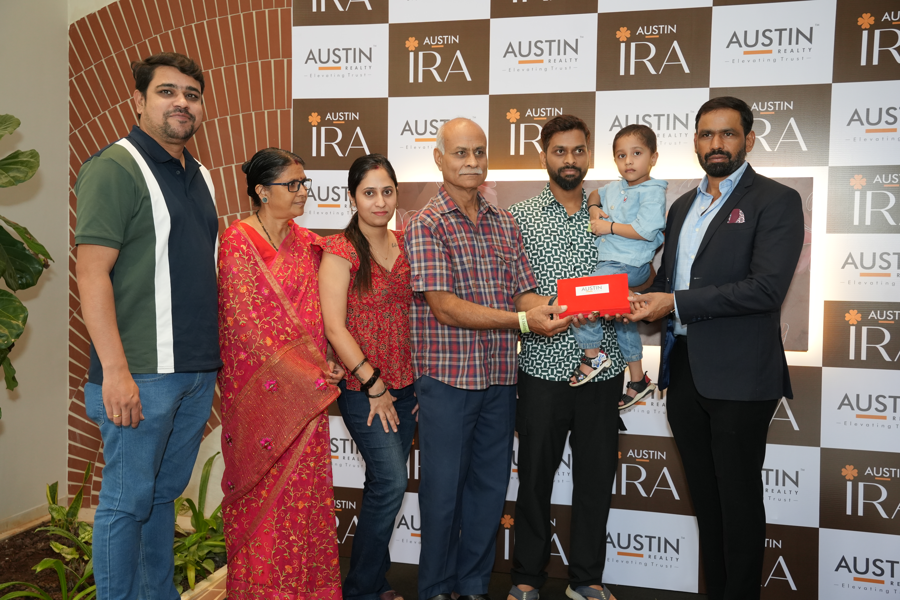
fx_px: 917
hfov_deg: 52.3
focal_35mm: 37
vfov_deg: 36.2
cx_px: 450
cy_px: 300
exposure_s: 1/160
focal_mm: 36.7
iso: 1600
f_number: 4.5
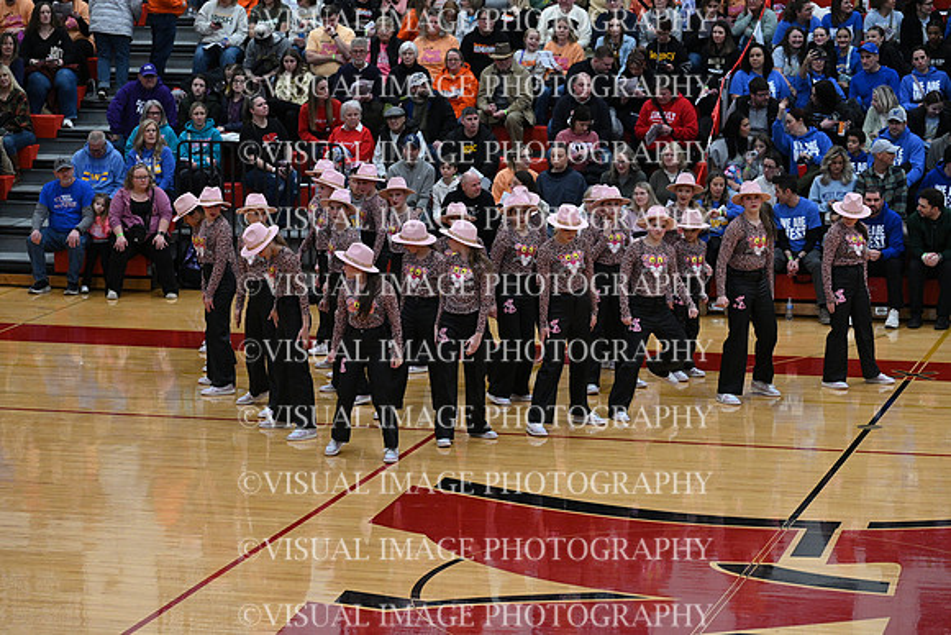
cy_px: 318
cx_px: 476
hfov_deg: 17.8
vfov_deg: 11.9
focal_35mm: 115
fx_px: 3038
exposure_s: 1/400
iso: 4000
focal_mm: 115
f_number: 4
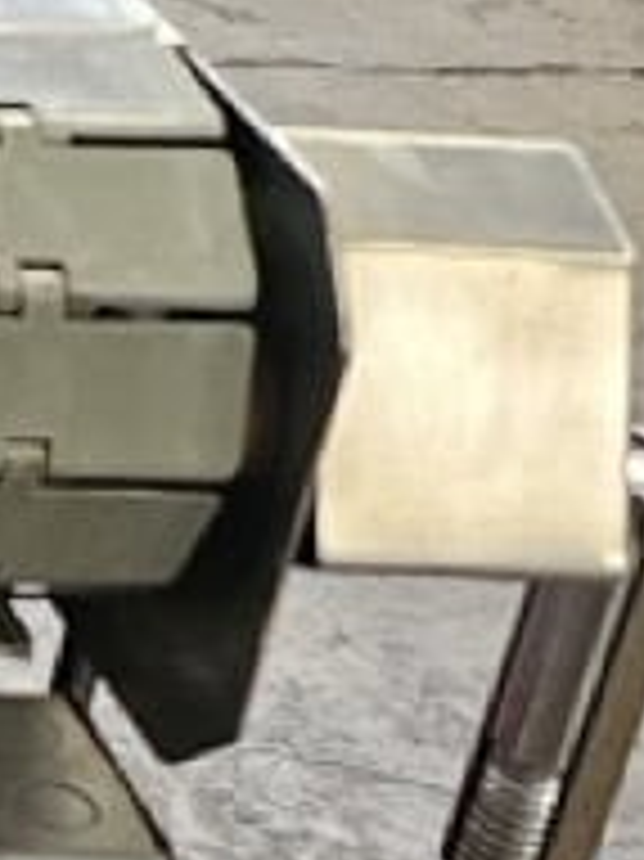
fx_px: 3824
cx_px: -1495
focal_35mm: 154
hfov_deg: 7.9
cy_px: -18
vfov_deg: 12.7
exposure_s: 1/120
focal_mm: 6.3
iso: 800
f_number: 1.7
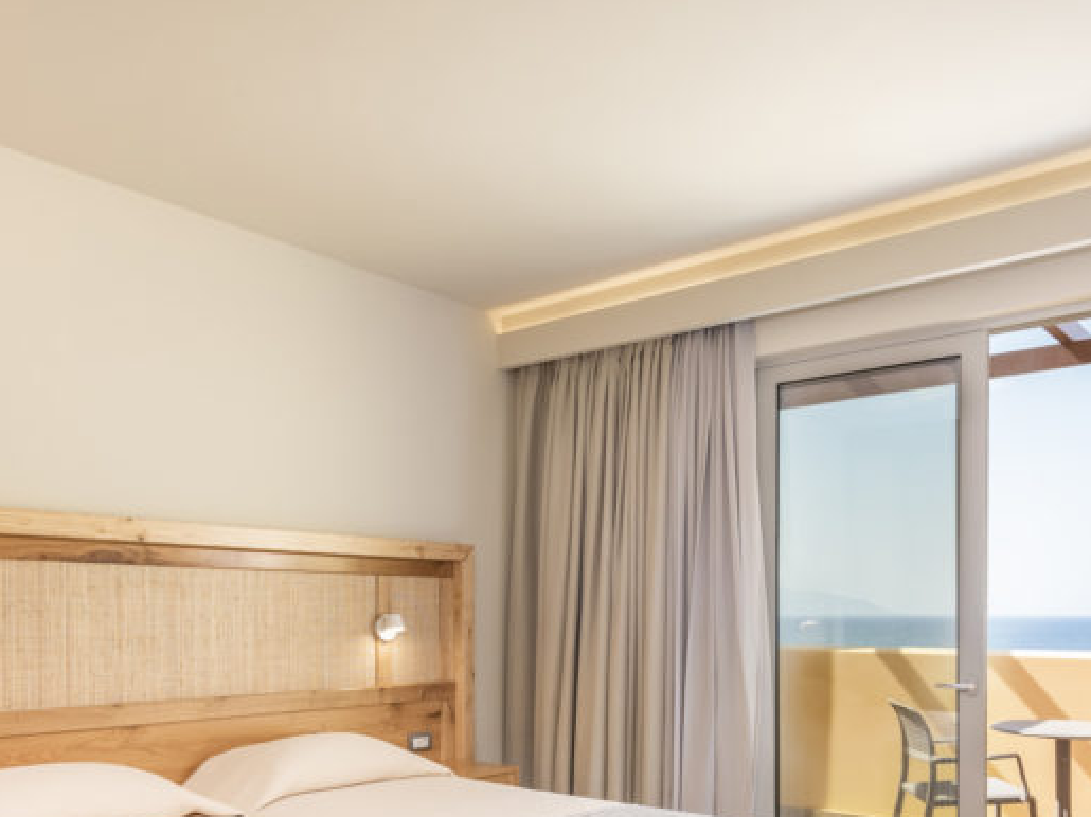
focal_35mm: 28
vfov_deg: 46.4
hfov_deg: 63.4
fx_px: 882
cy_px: 685
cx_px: 561
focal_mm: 15
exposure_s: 1/25
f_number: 9
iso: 320
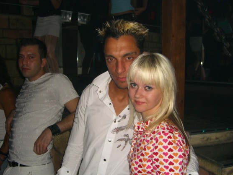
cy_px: 94
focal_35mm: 41
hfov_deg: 45.8
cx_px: 115
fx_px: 276
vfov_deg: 35.1
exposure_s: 1/60
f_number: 2.8
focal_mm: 7.9
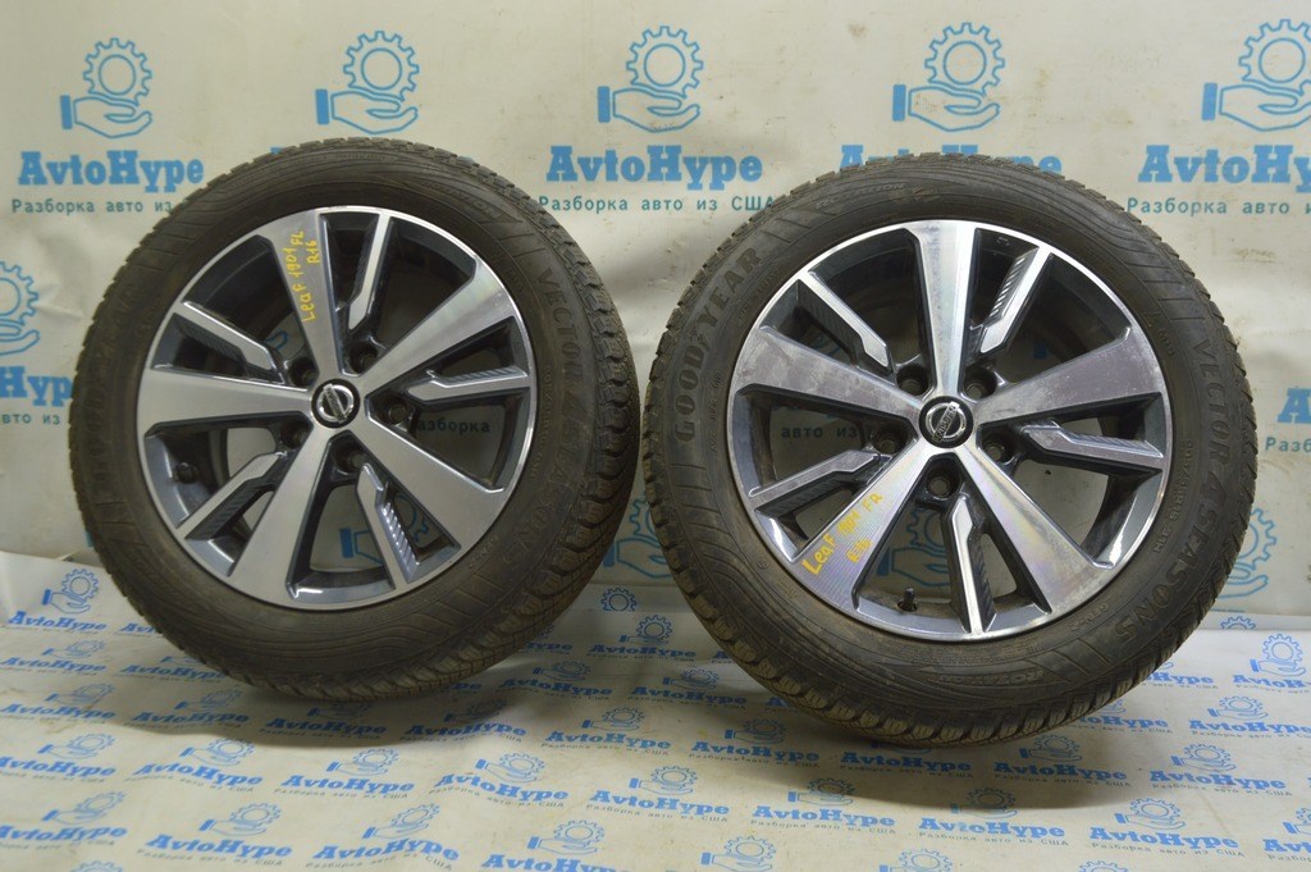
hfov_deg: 53.2
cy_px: 436
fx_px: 1310
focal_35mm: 36
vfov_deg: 36.8
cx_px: 656
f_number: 5.6
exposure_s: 1/20
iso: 400
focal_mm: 24
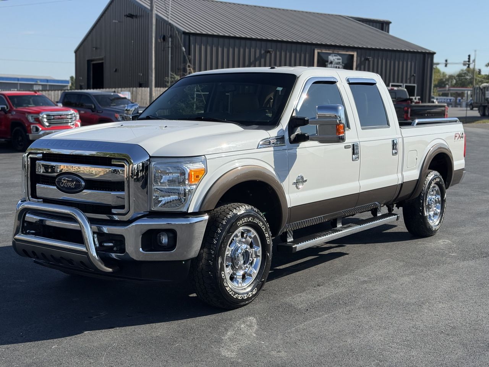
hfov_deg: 39.7
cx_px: 244
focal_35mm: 48
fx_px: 678
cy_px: 184
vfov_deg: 30.3
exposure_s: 1/4098
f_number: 1.78
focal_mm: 6.76
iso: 64
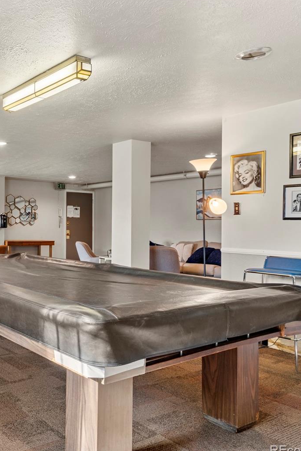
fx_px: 398
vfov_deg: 59.1
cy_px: 226
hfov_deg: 36.6
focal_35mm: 32
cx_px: -9
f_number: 16
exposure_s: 1.6
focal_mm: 20.5
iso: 320
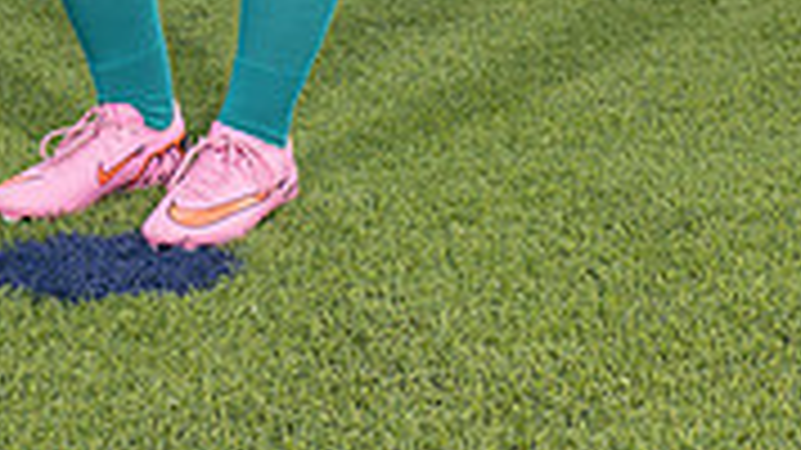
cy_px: -522
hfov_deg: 16.8
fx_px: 2697
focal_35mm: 127
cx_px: 194
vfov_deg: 8.9
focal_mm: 48
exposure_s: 1/320
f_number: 7.1
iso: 125
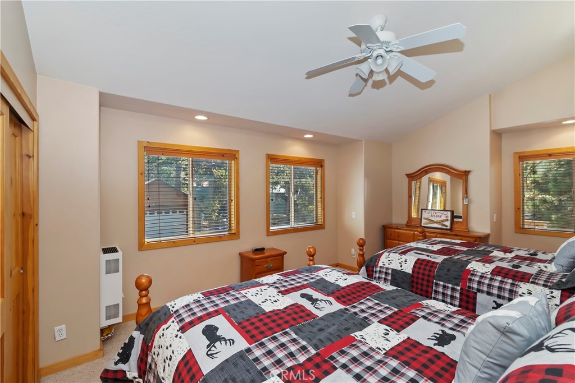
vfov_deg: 77.3
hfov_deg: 100.4
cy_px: 192
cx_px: 288
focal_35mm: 15
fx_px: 240
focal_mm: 10
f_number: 8
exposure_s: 1/30
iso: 400
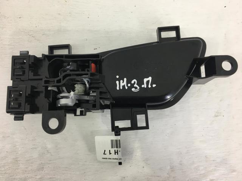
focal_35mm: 29
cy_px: 90
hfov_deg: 61.7
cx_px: 121
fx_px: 203
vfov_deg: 48.2
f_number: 2.2
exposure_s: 1/33
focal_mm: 4.15
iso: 25
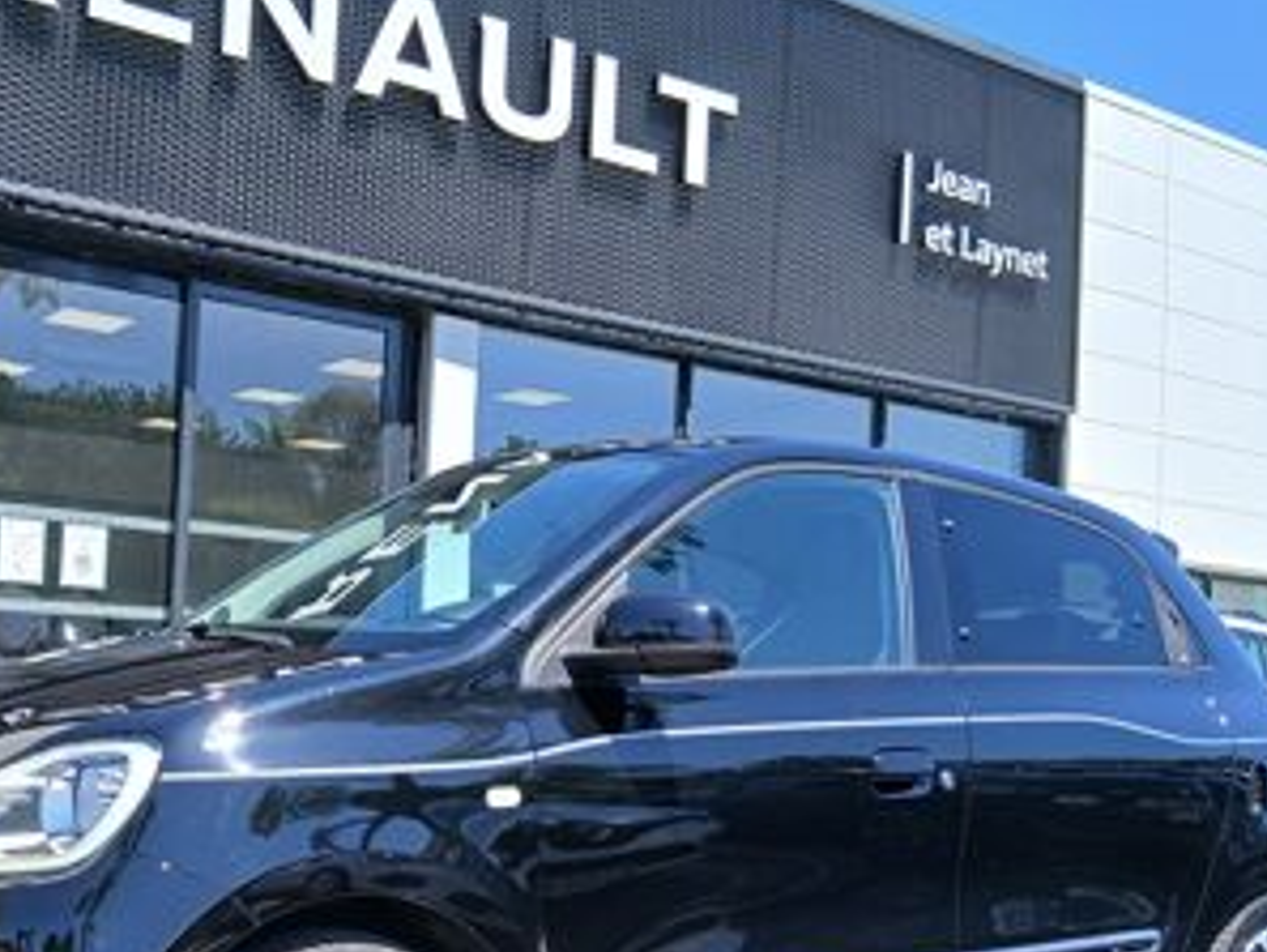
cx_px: 435
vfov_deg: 34.2
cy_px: 602
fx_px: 1538
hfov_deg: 44.2
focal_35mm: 42
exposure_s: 1/191
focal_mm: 3.98
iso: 20
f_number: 1.8
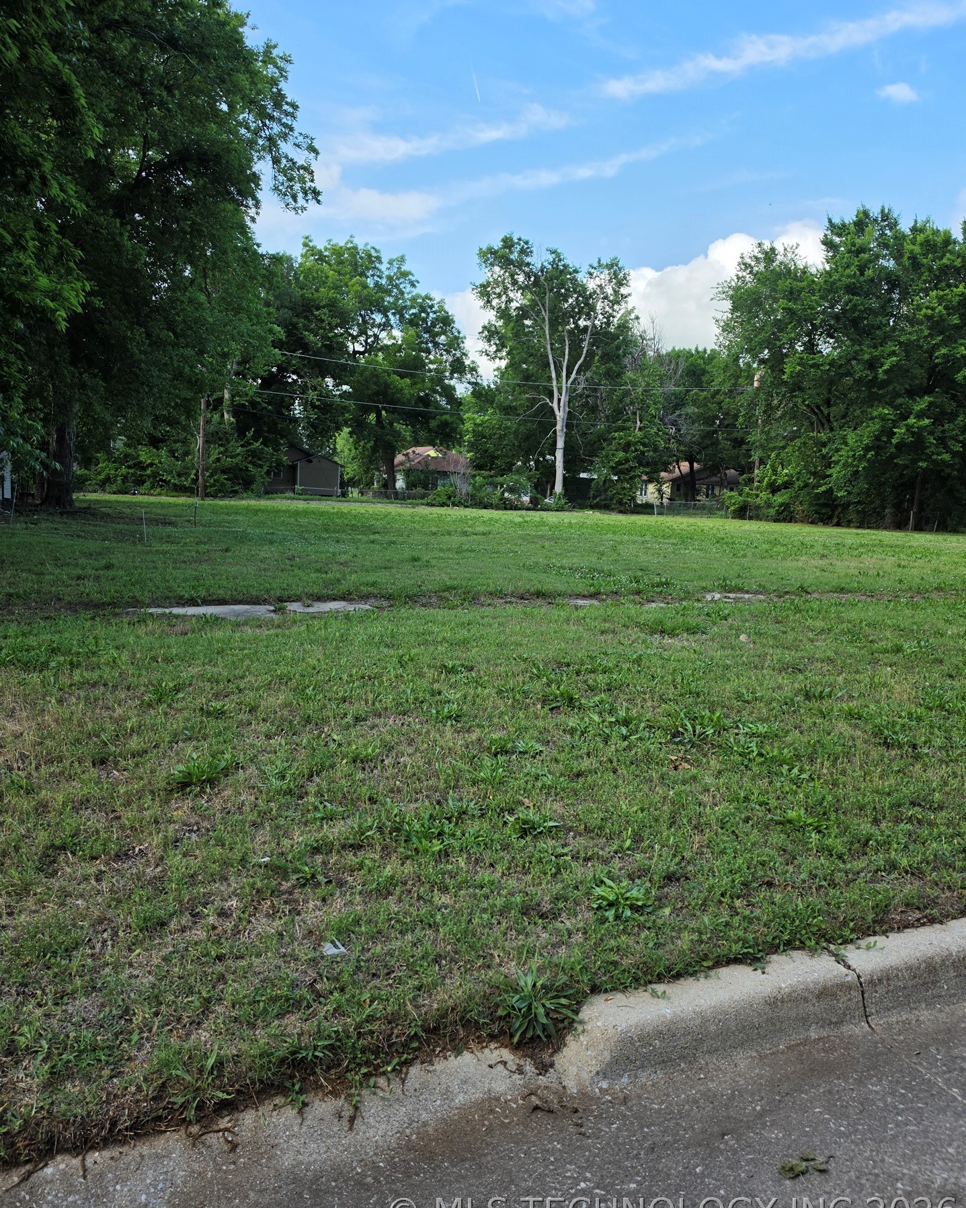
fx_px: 858
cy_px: 596
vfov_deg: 70.3
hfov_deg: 58.8
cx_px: 483
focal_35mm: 24
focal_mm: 6.5
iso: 64
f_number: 1.4
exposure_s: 1/3399
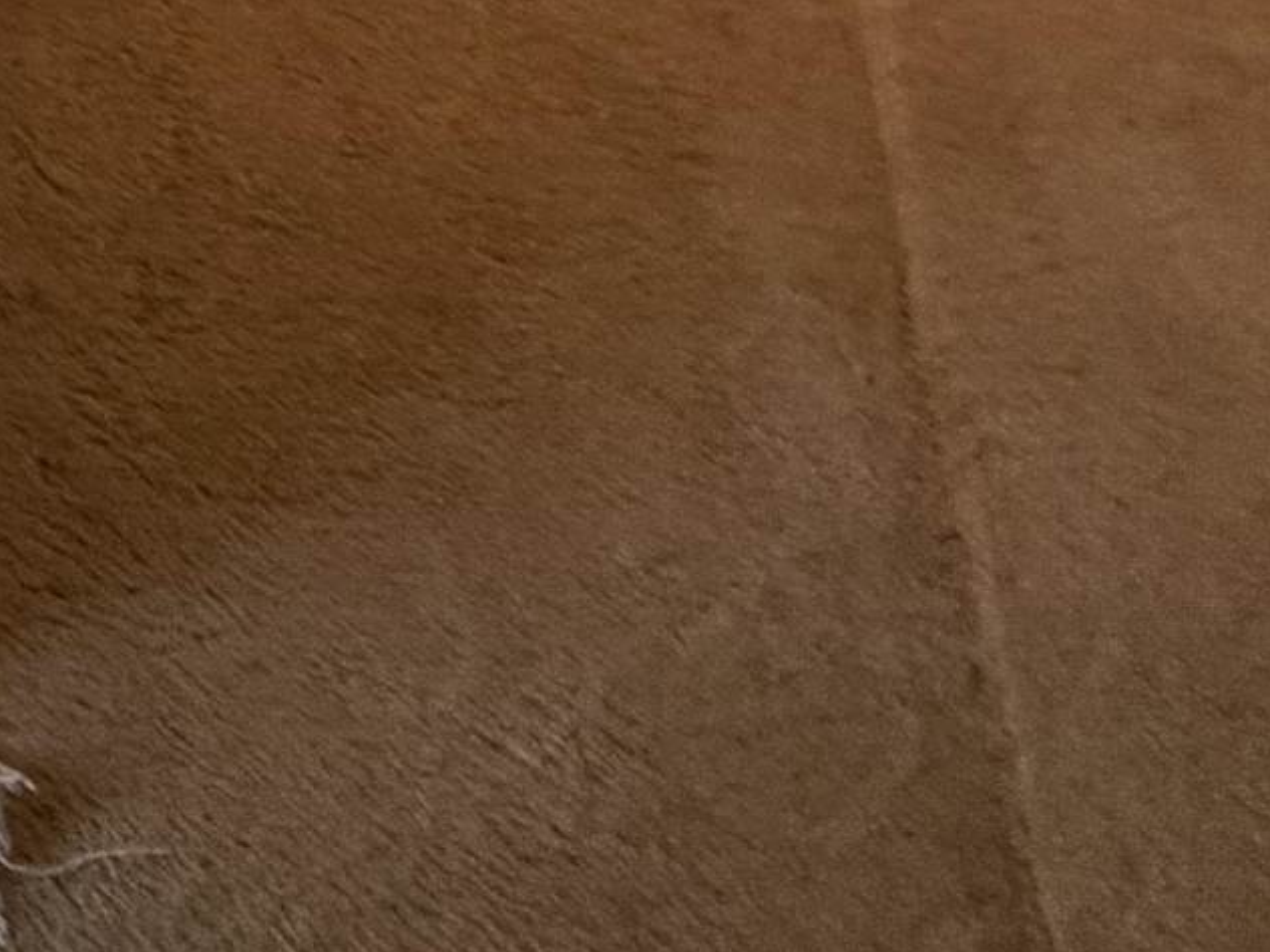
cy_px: -1032
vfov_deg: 16.0
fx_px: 2495
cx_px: -715
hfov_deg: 22.5
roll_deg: +4.2
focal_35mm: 68
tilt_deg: -18.0
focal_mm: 2.22
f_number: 2.2
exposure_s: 1/60
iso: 200
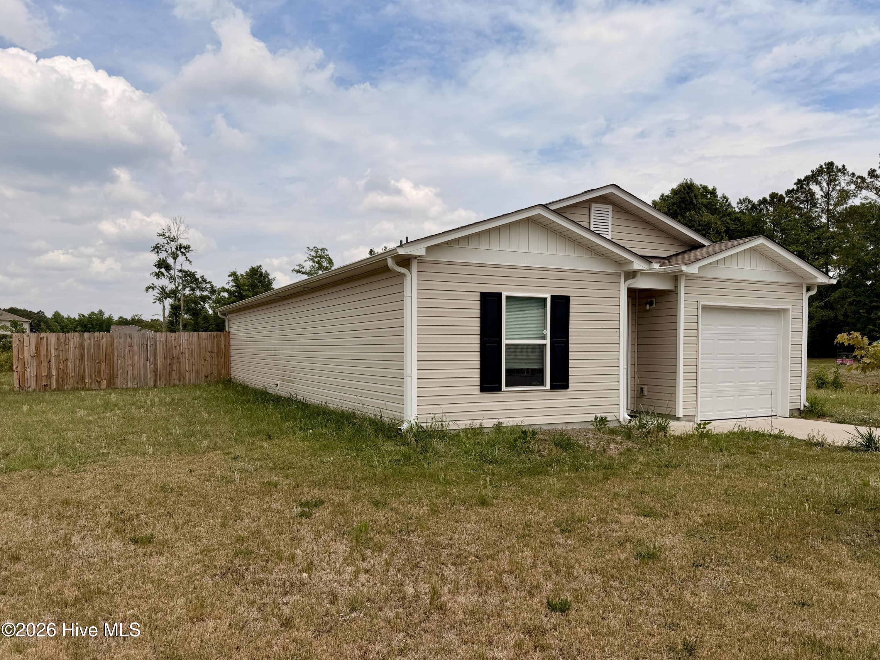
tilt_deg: +1.3
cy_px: 330
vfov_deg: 56.8
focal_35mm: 24
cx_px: 440
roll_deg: -0.7
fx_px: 610
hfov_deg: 71.6
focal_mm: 6.76
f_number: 1.78
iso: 80
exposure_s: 1/10309
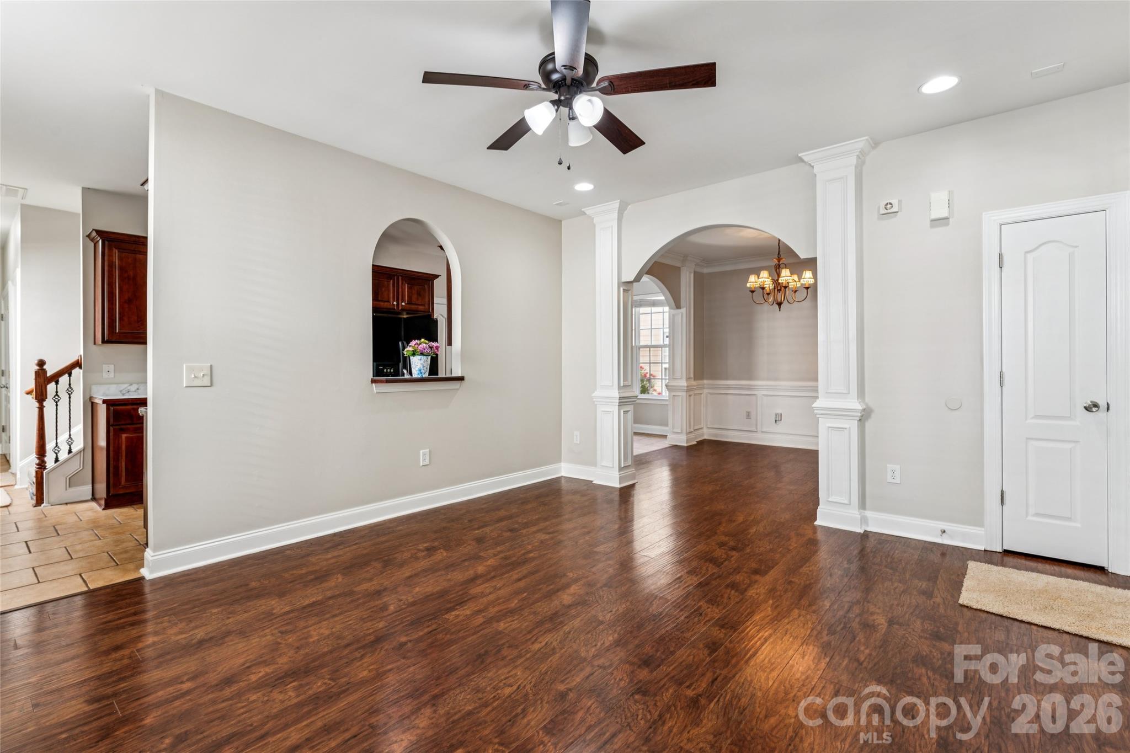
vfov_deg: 72.7
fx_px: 512
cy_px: 376
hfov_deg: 95.7
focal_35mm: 16
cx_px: 565
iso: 100
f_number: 9
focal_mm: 16.3
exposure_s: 1/3.33
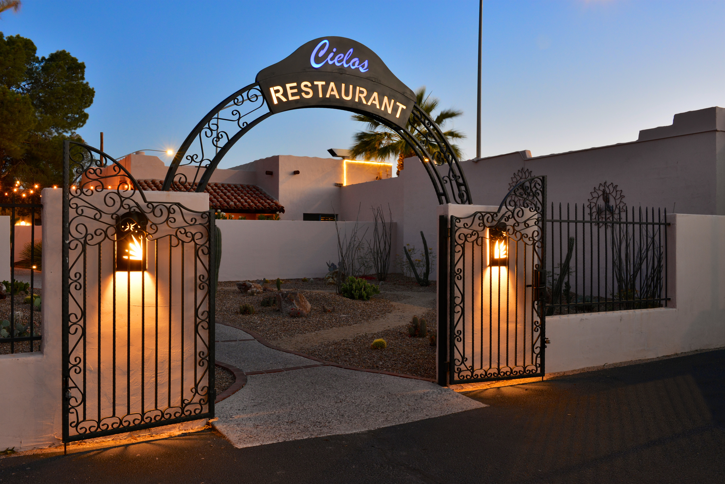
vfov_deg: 38.9
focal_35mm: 34
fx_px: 685
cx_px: 362
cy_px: 242
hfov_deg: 55.8
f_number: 14
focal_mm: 34
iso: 1100
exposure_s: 1/1.6
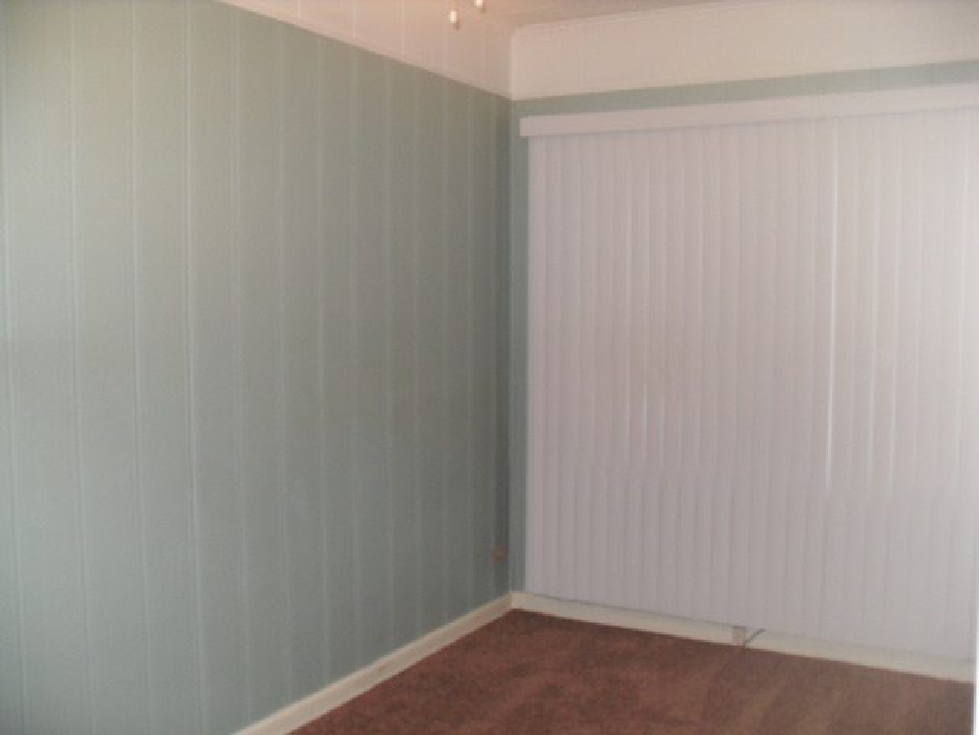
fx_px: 962
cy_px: 368
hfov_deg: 54.0
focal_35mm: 34
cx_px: 490
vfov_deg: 41.8
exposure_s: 1/45
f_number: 2.8
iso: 120
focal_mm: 6.3
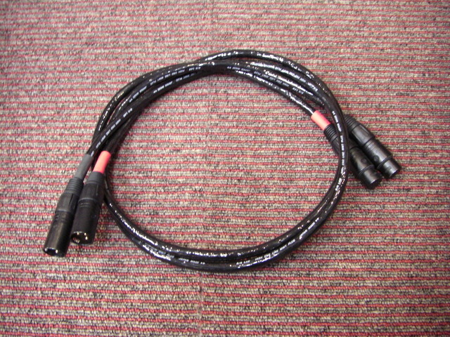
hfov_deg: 49.0
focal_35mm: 38
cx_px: 225
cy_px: 168
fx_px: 494
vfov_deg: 37.7
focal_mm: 6.3
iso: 400
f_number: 3.4
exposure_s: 1/8
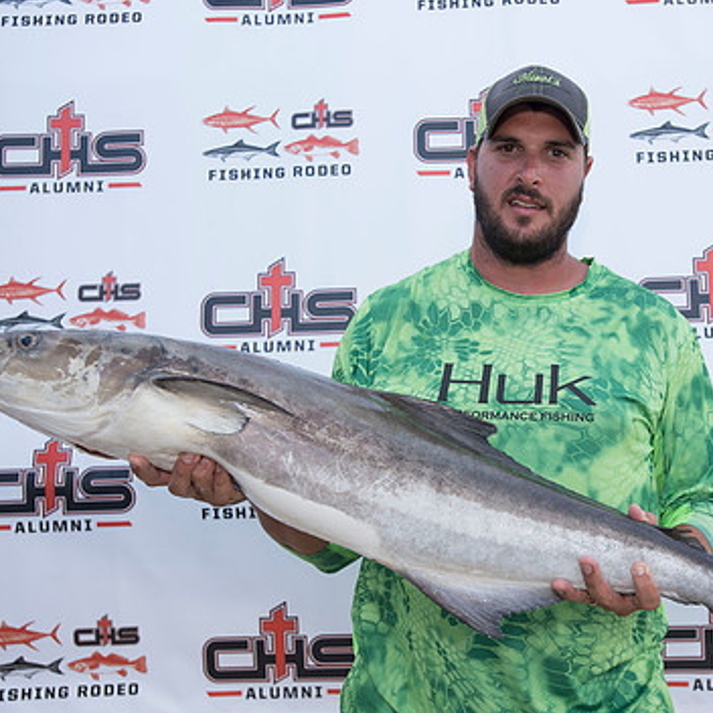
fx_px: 979
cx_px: 466
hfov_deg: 39.6
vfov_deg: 40.0
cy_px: 353
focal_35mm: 42
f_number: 4.5
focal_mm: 30
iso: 250
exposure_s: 1/400
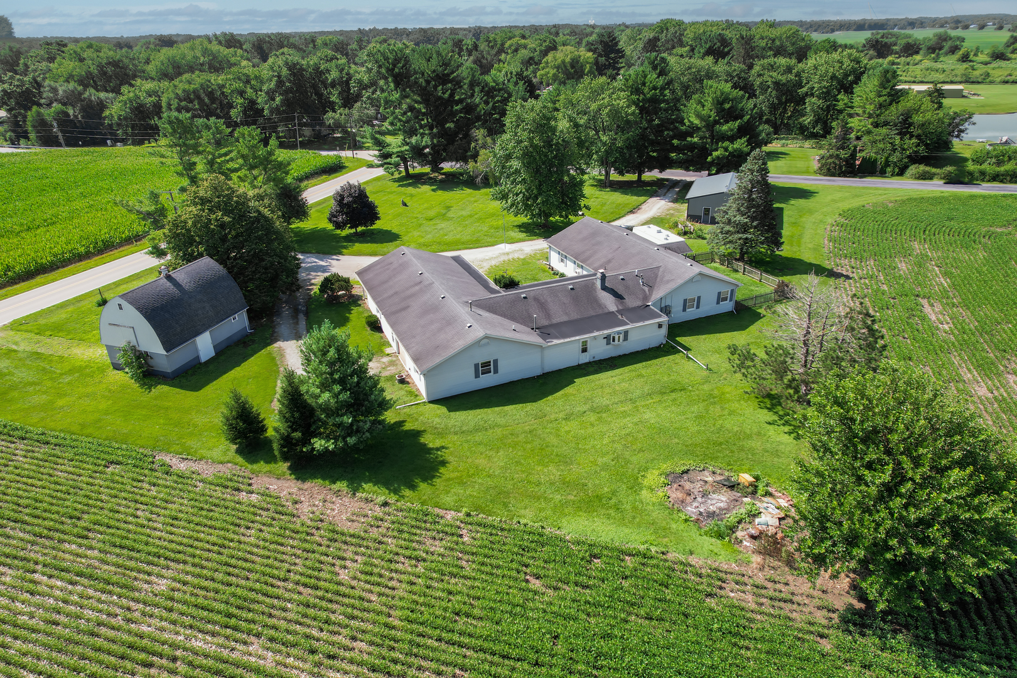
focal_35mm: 22
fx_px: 621
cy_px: 339
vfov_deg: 57.2
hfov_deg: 78.6
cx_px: 508
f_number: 2.8
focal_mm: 8.38
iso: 100
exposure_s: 1/1000
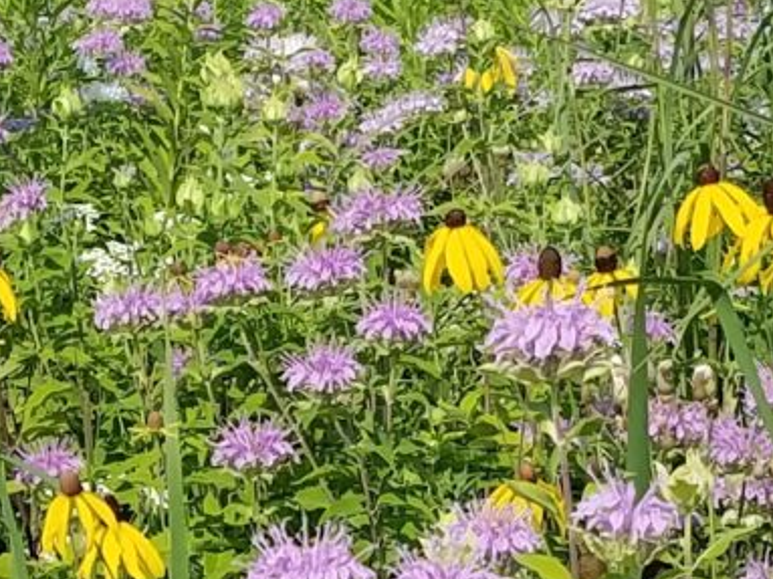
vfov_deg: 8.5
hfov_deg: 11.3
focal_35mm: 174
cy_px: 412
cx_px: 46
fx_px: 3884
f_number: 1.7
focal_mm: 4.2
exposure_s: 1/3224
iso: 50
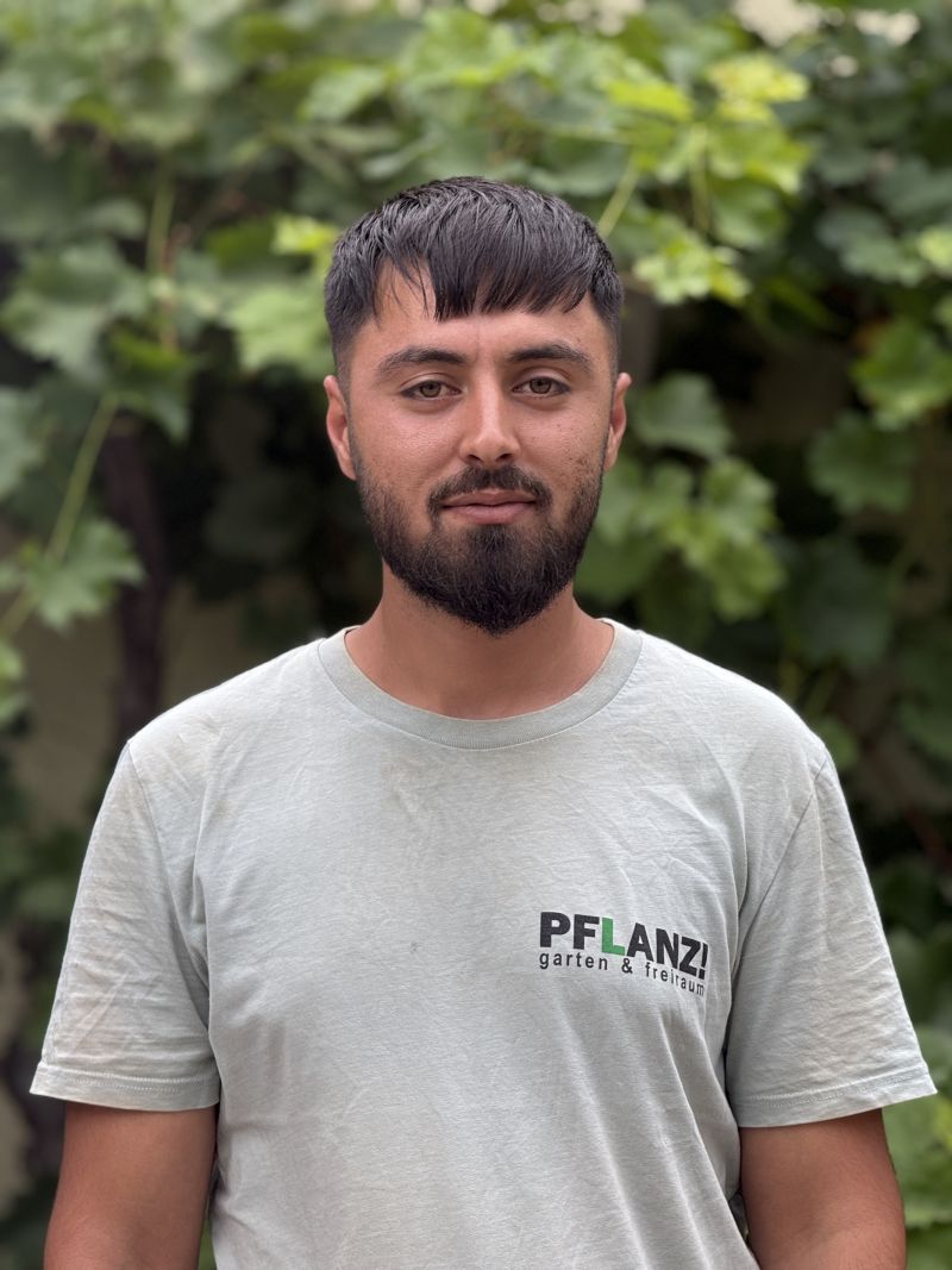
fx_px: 4401
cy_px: 635
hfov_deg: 12.3
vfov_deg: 16.4
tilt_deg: +0.8
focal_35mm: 120
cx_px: 476
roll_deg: -0.4
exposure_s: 1/121
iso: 50
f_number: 2.8
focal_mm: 15.66
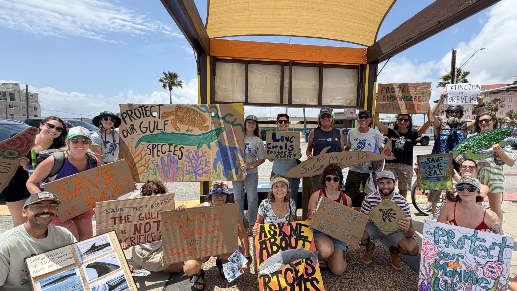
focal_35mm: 18
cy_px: 156
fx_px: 247
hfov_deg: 92.5
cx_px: 277
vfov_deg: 61.0
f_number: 2.2
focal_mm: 2.22
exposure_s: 1/864
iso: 20
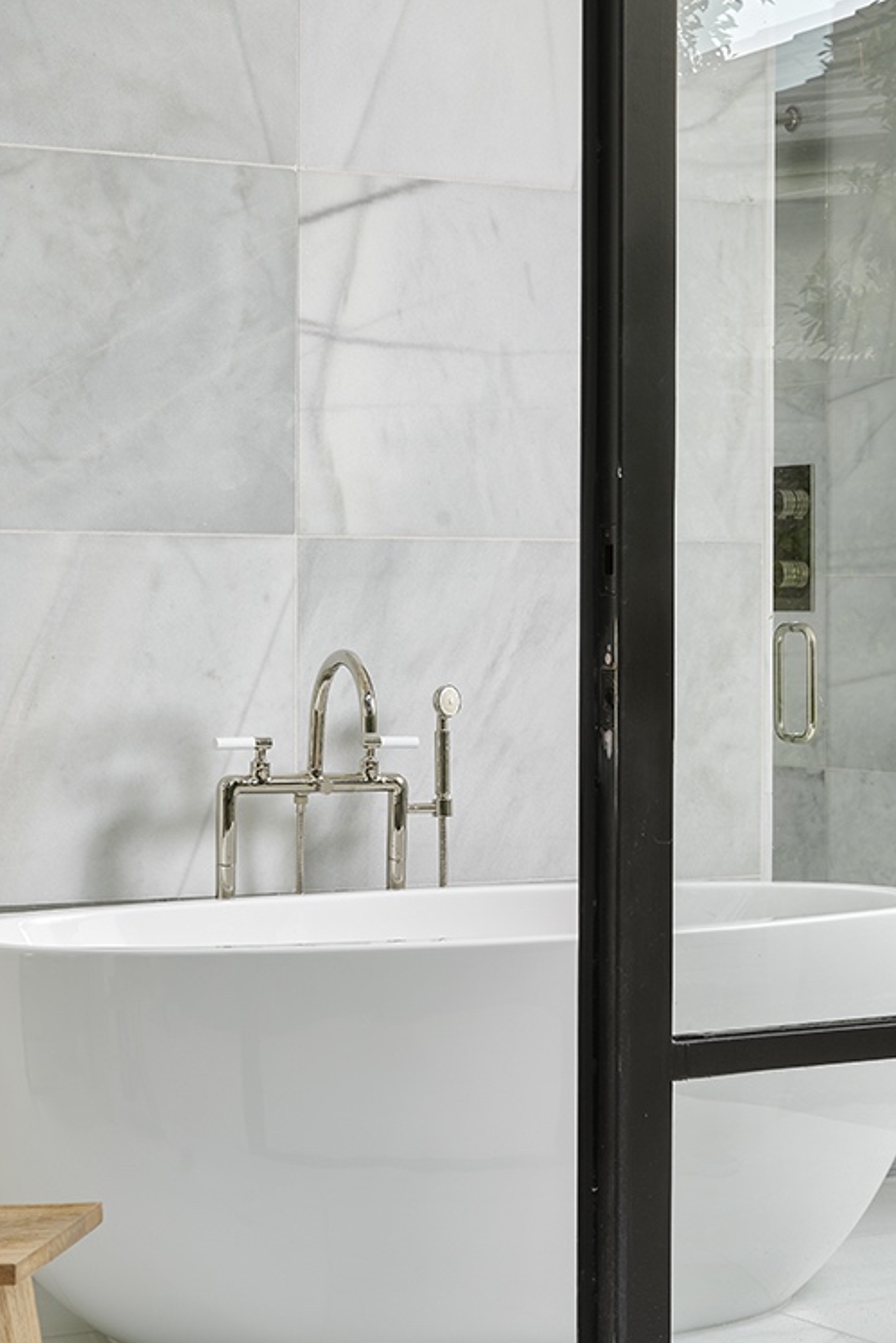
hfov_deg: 16.1
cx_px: 549
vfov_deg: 23.9
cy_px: 686
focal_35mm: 85
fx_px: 3172
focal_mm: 53
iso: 320
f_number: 11
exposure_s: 1/40
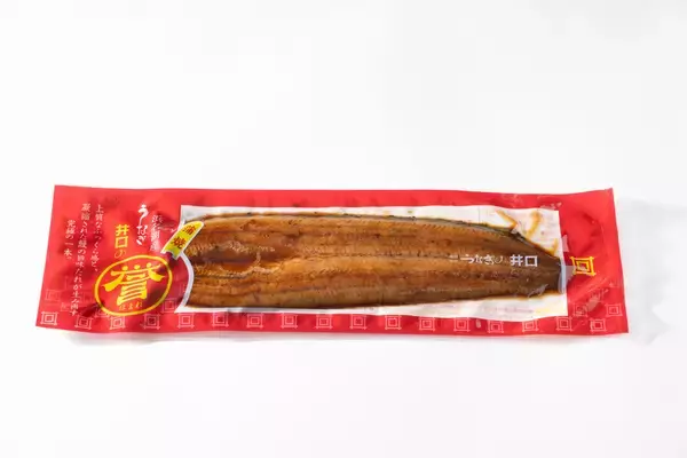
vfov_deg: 14.6
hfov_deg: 21.7
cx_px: 344
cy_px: 229
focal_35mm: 94
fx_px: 1794
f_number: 10
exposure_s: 1/160
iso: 160
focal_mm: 94
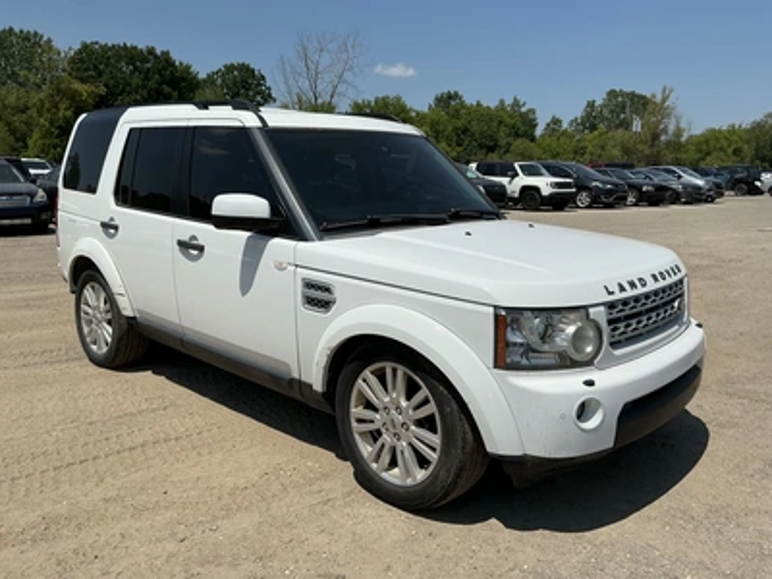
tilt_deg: -10.6
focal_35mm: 28
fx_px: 624
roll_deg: -0.3
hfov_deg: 63.4
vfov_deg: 49.7
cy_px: 290
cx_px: 386
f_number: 1.8
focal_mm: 3
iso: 25
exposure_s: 1/4405
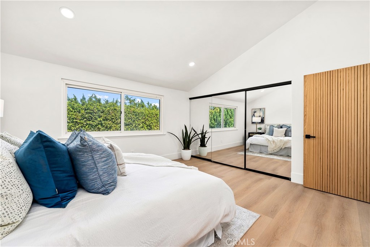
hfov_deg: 104.2
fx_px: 144
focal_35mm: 14
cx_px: 185
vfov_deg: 81.2
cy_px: 124
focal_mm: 14
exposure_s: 1/6
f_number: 8
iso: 160
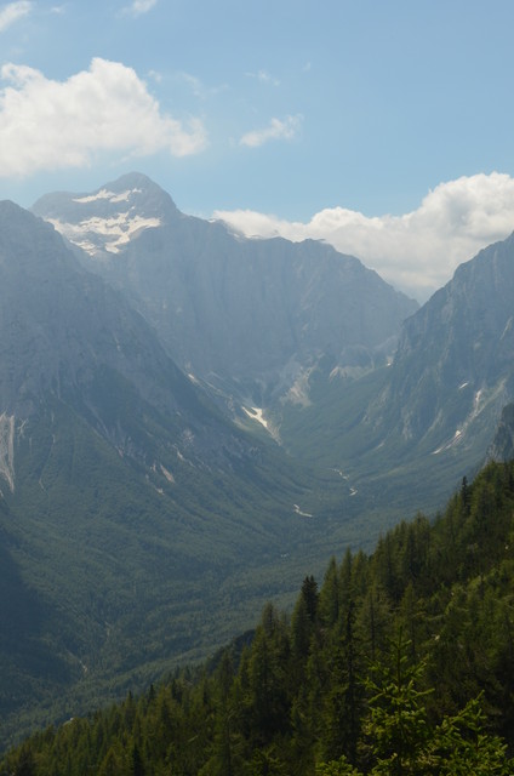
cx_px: 257
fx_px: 1290
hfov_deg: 22.5
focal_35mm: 60
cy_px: 388
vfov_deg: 33.5
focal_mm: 40
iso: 500
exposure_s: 1/400
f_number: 10
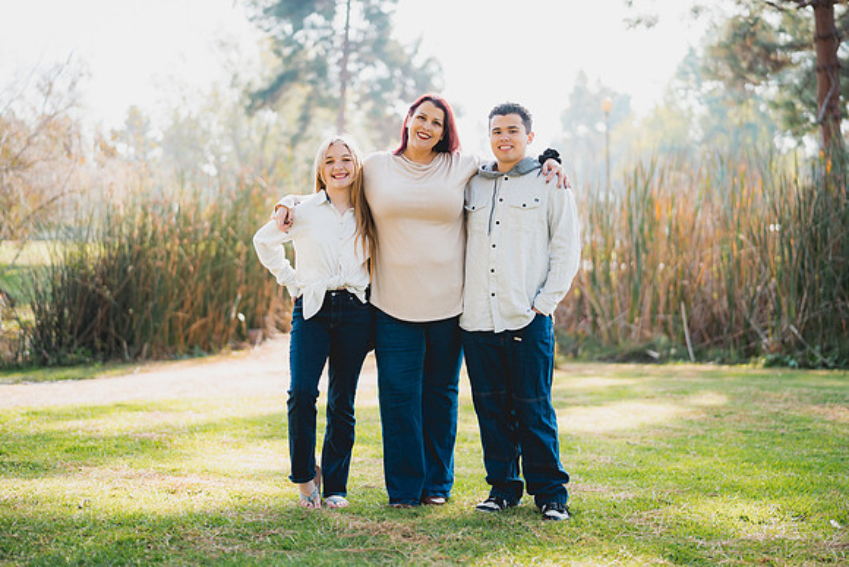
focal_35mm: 50
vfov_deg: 27.0
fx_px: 1179
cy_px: 284
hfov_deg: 39.6
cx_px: 424
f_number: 1.4
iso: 250
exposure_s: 1/1600
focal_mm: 50
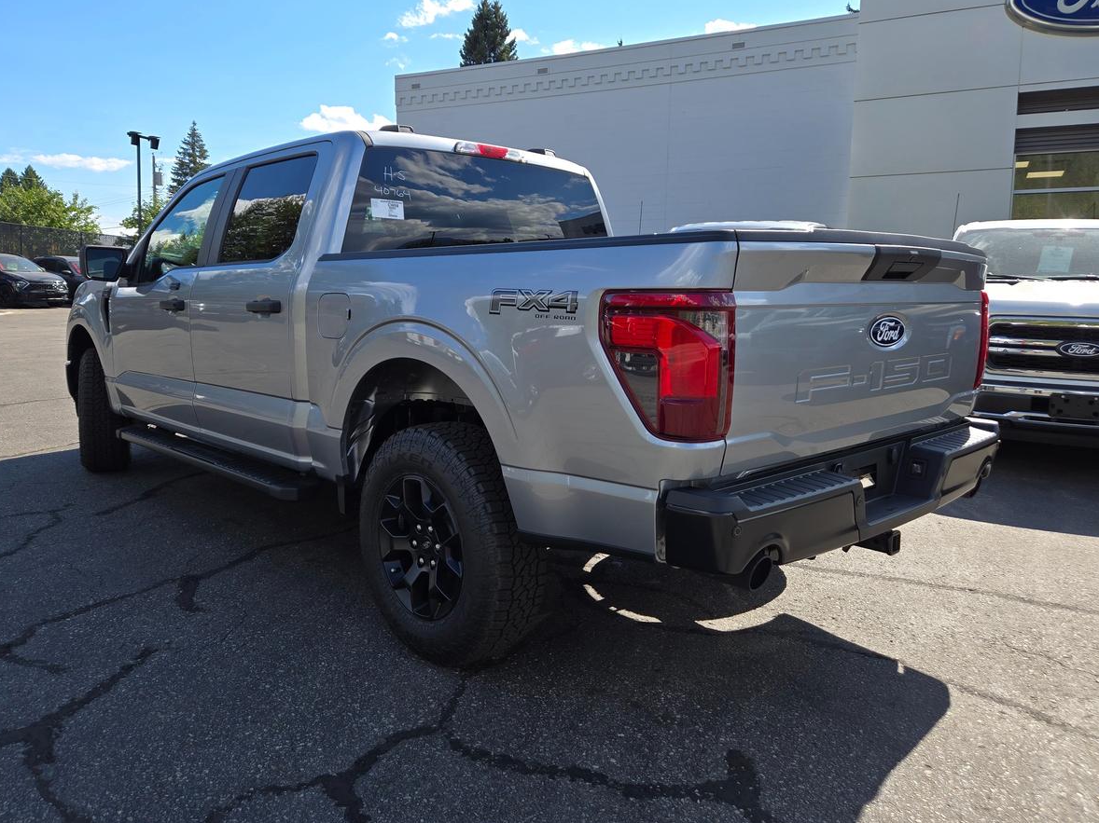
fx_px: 794
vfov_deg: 54.8
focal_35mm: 25
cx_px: 525
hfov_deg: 69.4
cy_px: 384
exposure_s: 1/1000
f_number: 1.8
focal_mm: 5.4
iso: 25
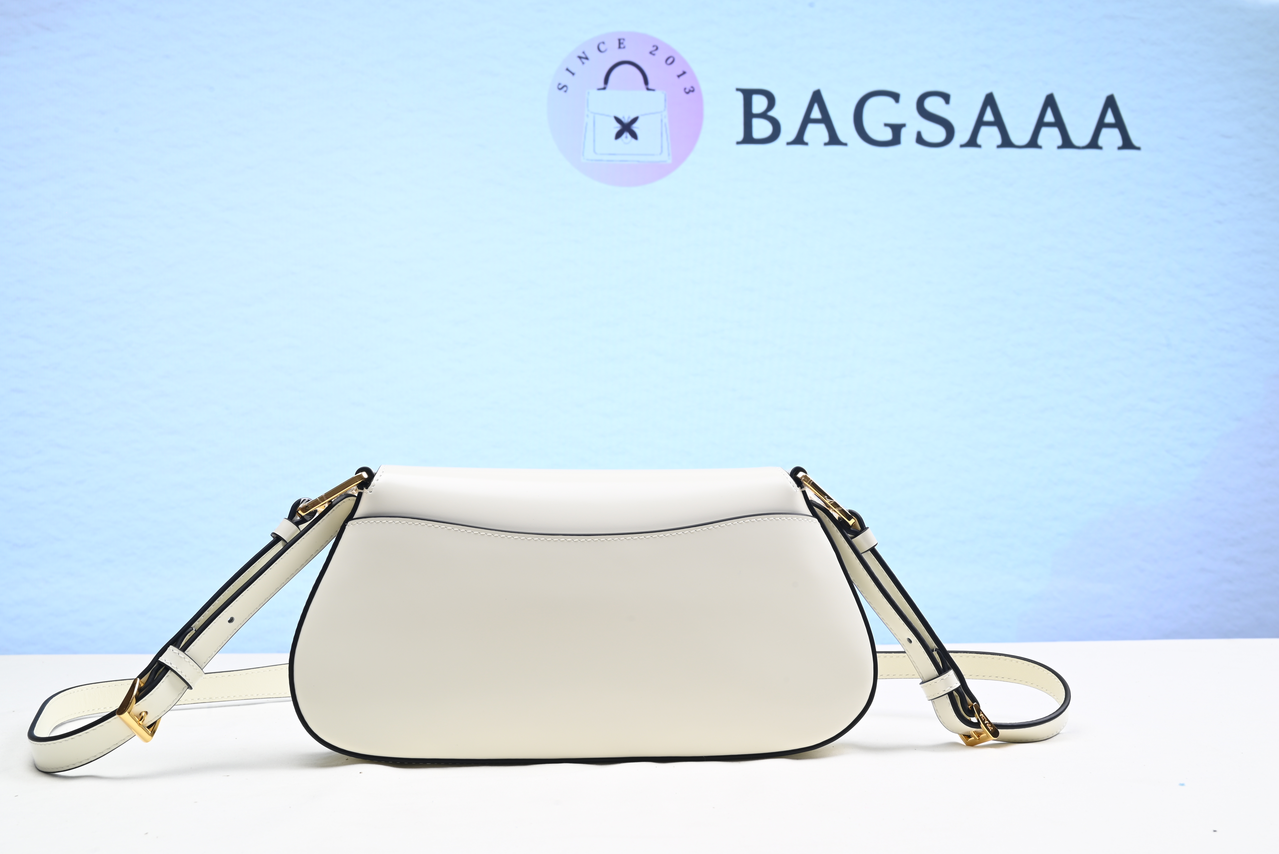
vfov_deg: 32.7
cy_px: 427
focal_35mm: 41
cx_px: 640
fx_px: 1457
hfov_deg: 47.4
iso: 100
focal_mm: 41
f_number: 16
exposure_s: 1/2
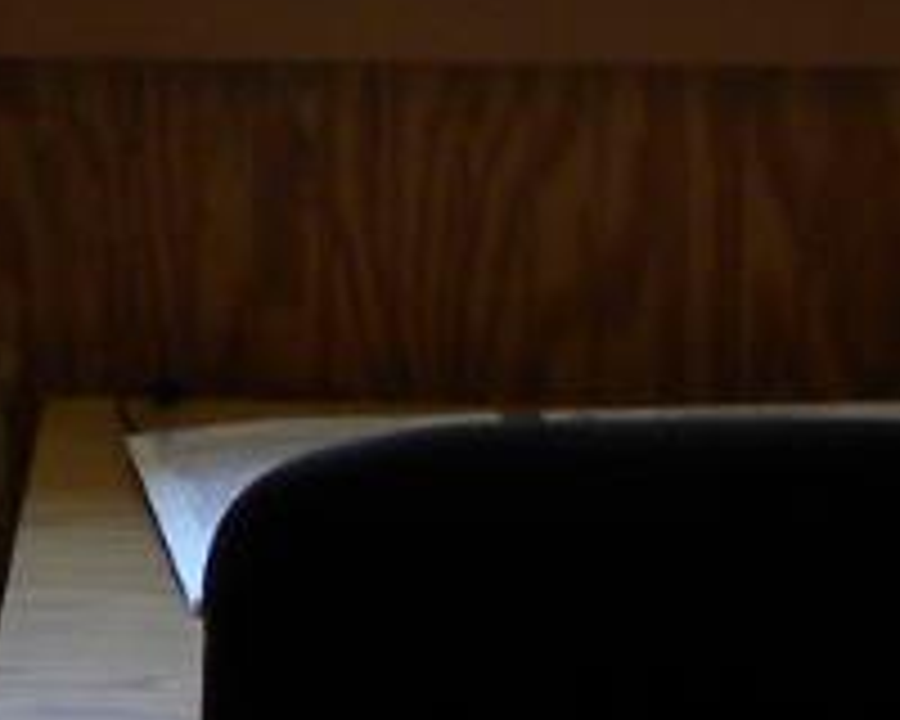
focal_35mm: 190
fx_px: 5061
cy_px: -511
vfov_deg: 7.9
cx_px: -225
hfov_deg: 10.0
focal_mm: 4.6
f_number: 2.8
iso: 115
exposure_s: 1/75.1
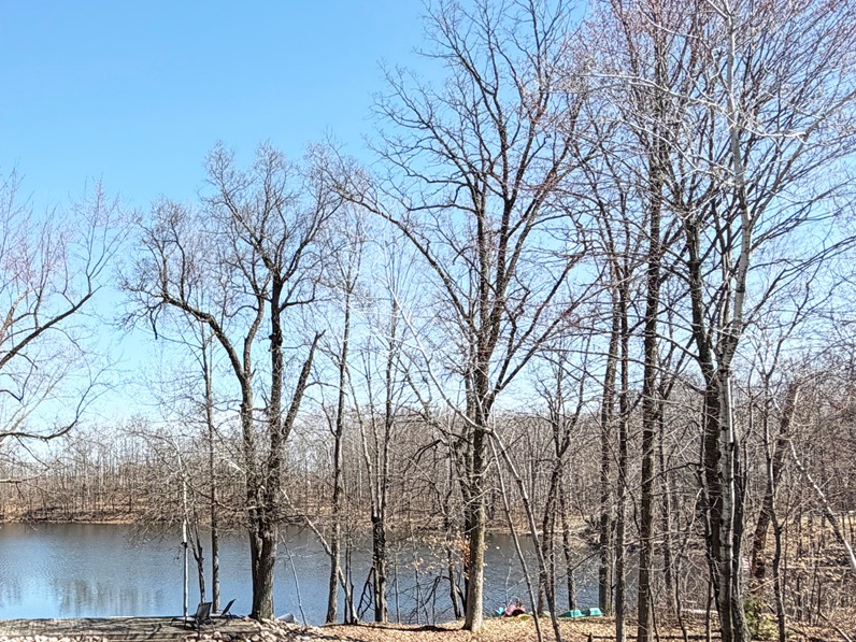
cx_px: 160
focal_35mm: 36
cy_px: 502
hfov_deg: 48.2
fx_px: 890
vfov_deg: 38.4
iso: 32
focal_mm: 2.22
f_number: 2.2
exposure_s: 1/770
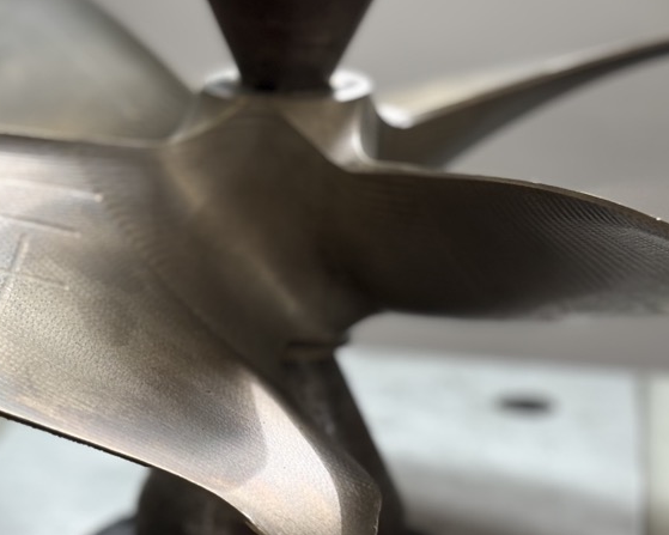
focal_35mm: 109
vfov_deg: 14.1
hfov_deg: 17.4
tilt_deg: -19.2
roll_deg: -0.1
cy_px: 332
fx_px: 2158
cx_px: 92
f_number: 1.6
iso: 50
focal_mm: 5.96
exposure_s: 1/60
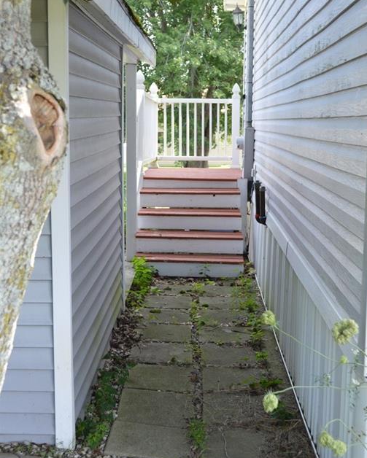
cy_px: 209
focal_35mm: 55
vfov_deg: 34.1
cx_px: 185
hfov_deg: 27.6
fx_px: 746
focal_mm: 32
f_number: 5.6
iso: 360
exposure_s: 1/125
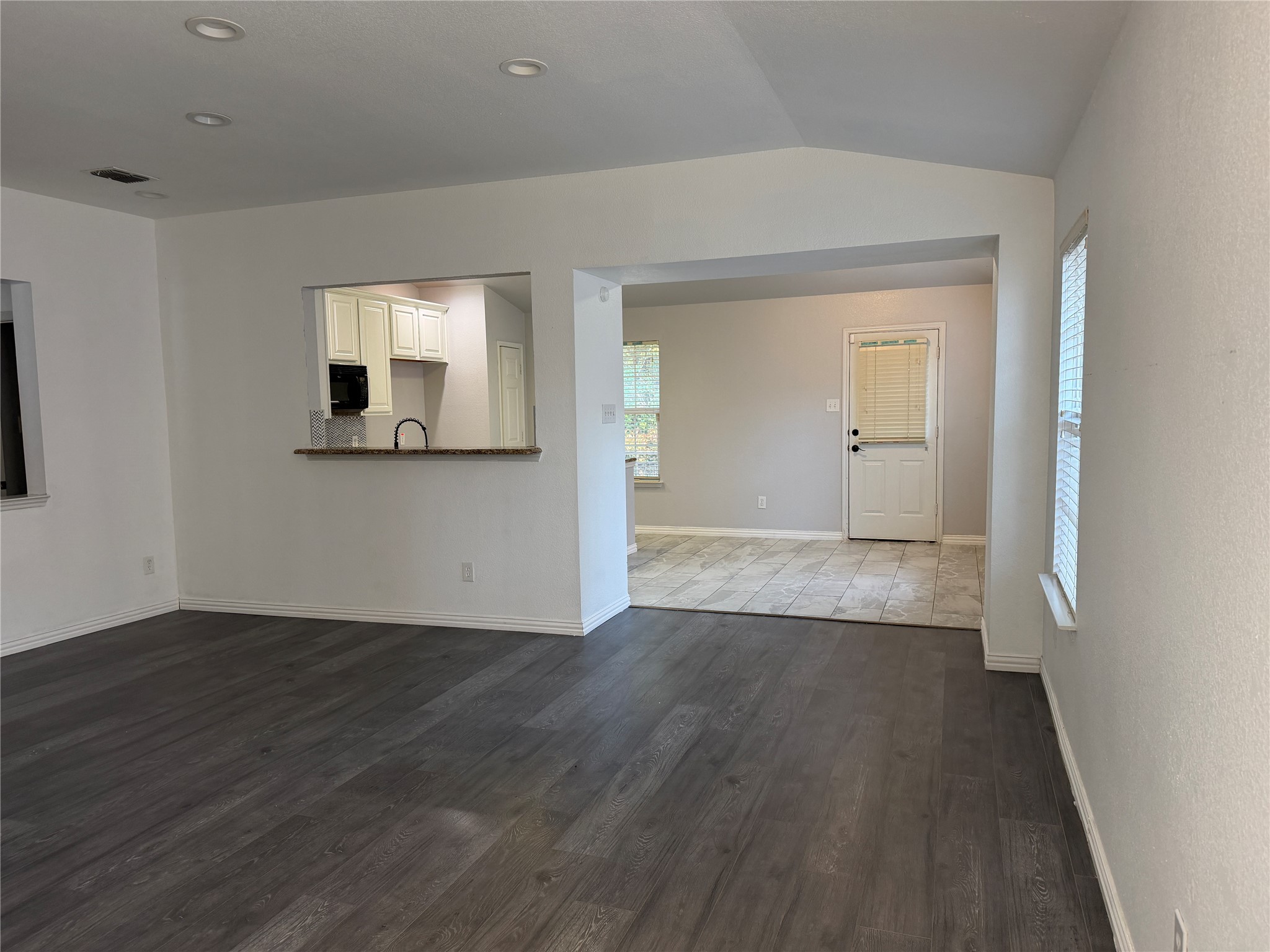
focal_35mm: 24
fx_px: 881
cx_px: 635
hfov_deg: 71.6
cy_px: 476
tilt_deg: -4.1
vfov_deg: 56.8
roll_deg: +1.8
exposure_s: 1/120
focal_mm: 6.76
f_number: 1.78
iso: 200
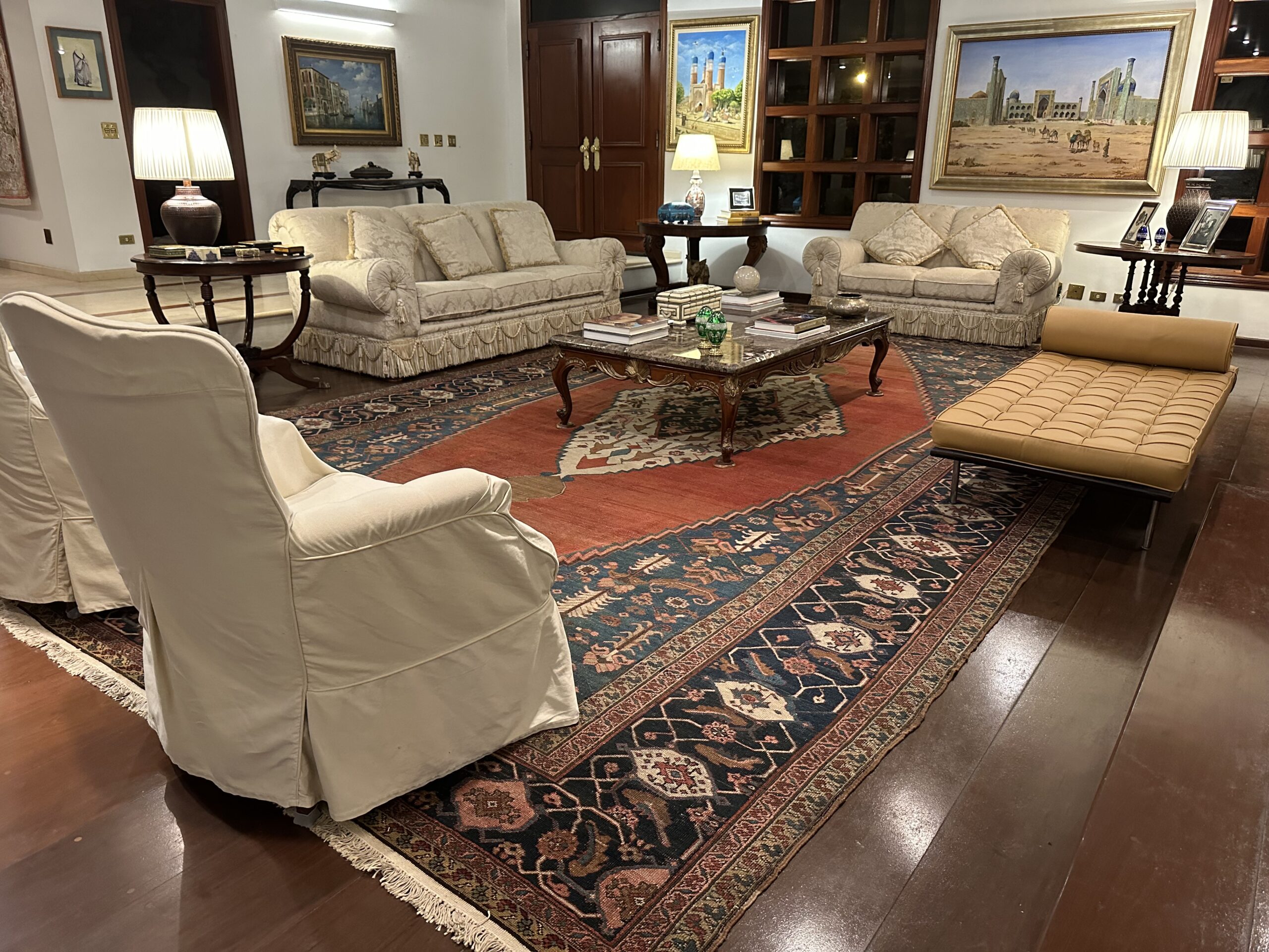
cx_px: 634
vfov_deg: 56.8
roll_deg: -0.8
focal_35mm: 24
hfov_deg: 71.6
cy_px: 476
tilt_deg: -20.1
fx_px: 880
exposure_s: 1/40
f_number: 1.78
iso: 640
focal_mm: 6.86
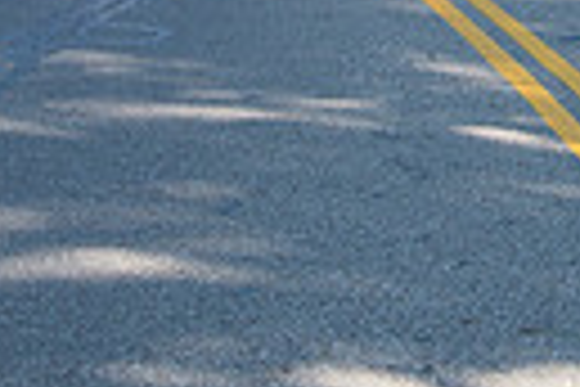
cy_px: -245
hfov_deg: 15.2
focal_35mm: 130
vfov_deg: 10.1
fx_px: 2094
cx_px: 706
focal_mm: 29
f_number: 5.6
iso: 200
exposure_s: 1/500
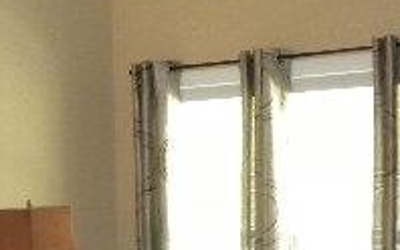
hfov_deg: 16.3
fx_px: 1385
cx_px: 95
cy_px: 395
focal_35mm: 127
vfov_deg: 10.0
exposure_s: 1/30
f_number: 3.5
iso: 400
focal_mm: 6.6
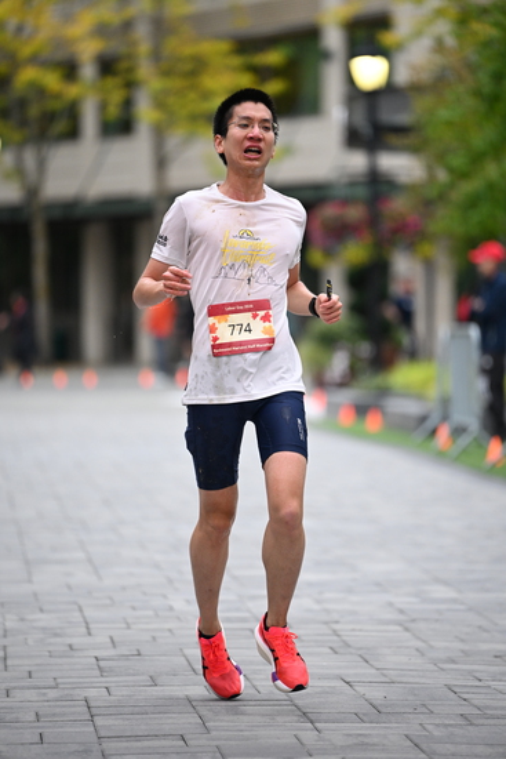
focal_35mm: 190
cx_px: 253
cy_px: 380
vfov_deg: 10.8
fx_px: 4003
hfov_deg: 7.2
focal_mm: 190
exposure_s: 1/1250
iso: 1600
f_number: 2.8
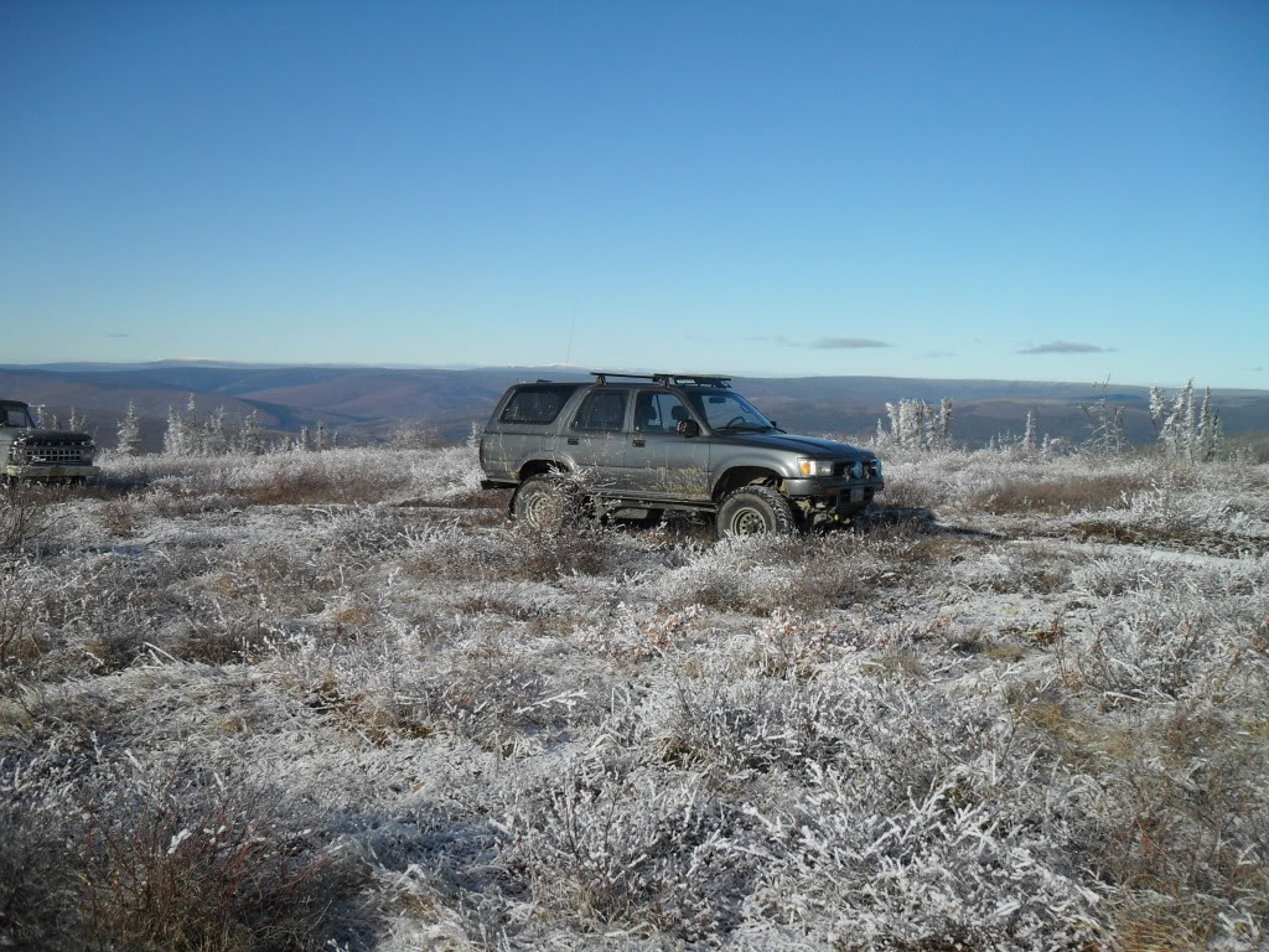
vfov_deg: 40.7
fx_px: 1283
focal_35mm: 35
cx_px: 634
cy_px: 476
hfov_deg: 52.6
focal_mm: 6.2
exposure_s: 1/350
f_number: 8.9
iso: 100
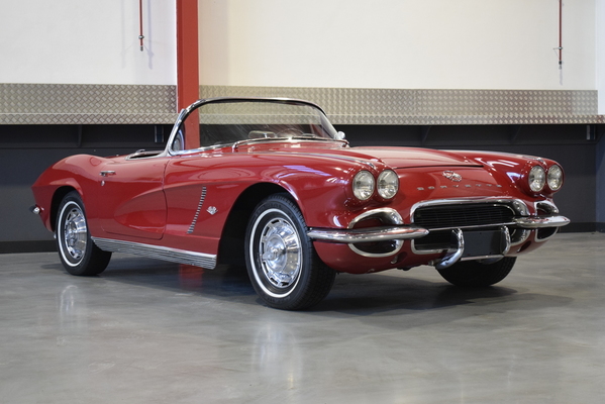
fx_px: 958
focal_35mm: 57
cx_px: 302
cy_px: 202
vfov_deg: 23.8
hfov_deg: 35.0
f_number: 4.8
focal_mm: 38
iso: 1600
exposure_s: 1/160
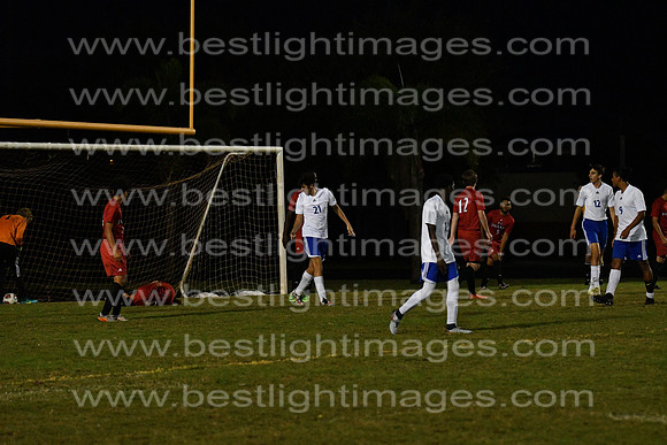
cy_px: 222
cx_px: 334
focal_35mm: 158
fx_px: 2919
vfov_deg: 8.7
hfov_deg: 13.0
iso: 6400
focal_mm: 105
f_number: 4
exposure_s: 1/1250
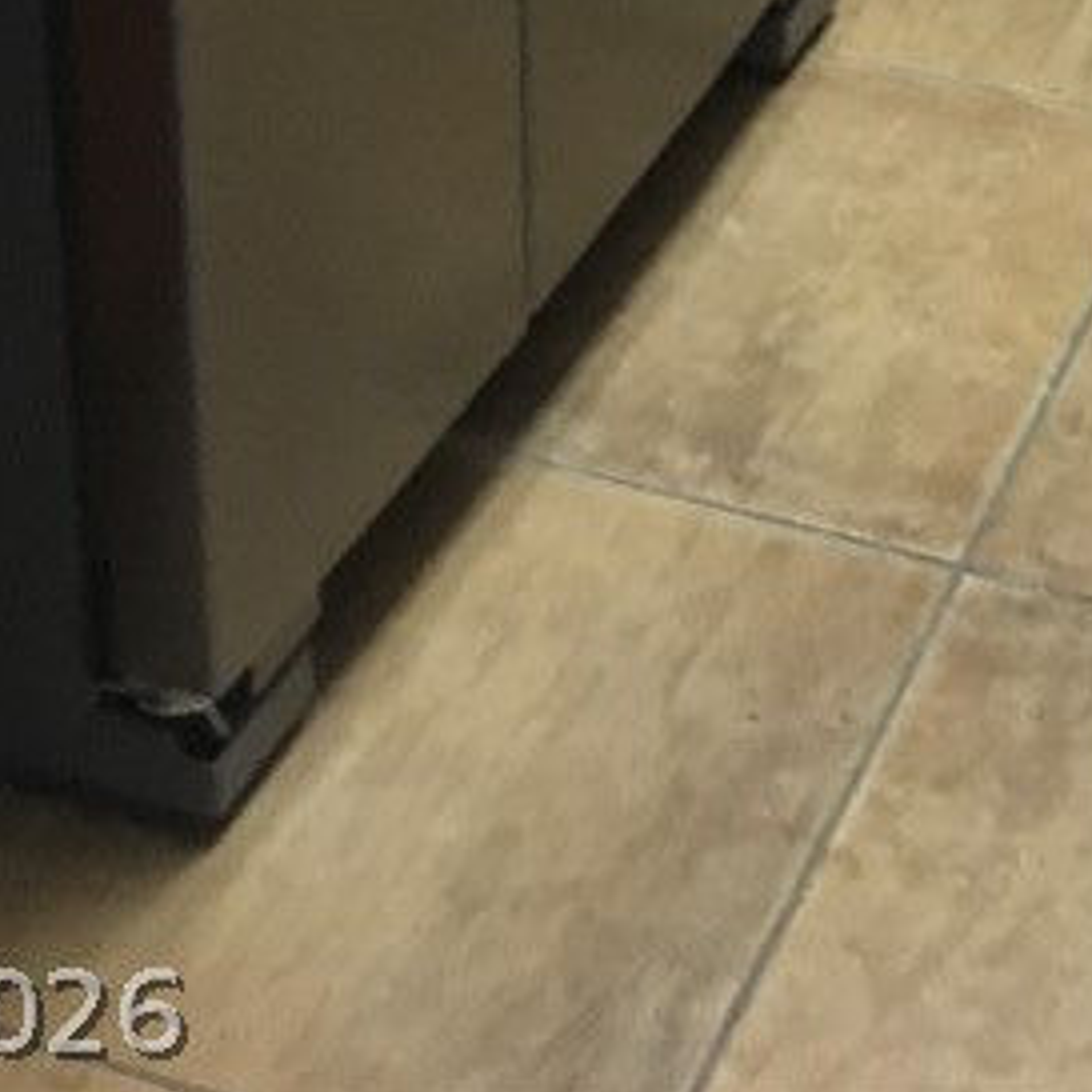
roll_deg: -0.3
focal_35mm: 96
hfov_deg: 17.6
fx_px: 3426
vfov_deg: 15.3
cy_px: -944
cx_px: 1144
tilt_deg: -14.9
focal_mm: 4.15
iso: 200
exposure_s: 1/24
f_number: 2.2
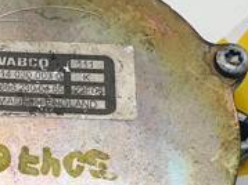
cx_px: 1
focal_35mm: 58
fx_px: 415
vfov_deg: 25.0
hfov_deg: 30.9
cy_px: 135
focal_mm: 4.3
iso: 50
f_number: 2.4
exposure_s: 1/354
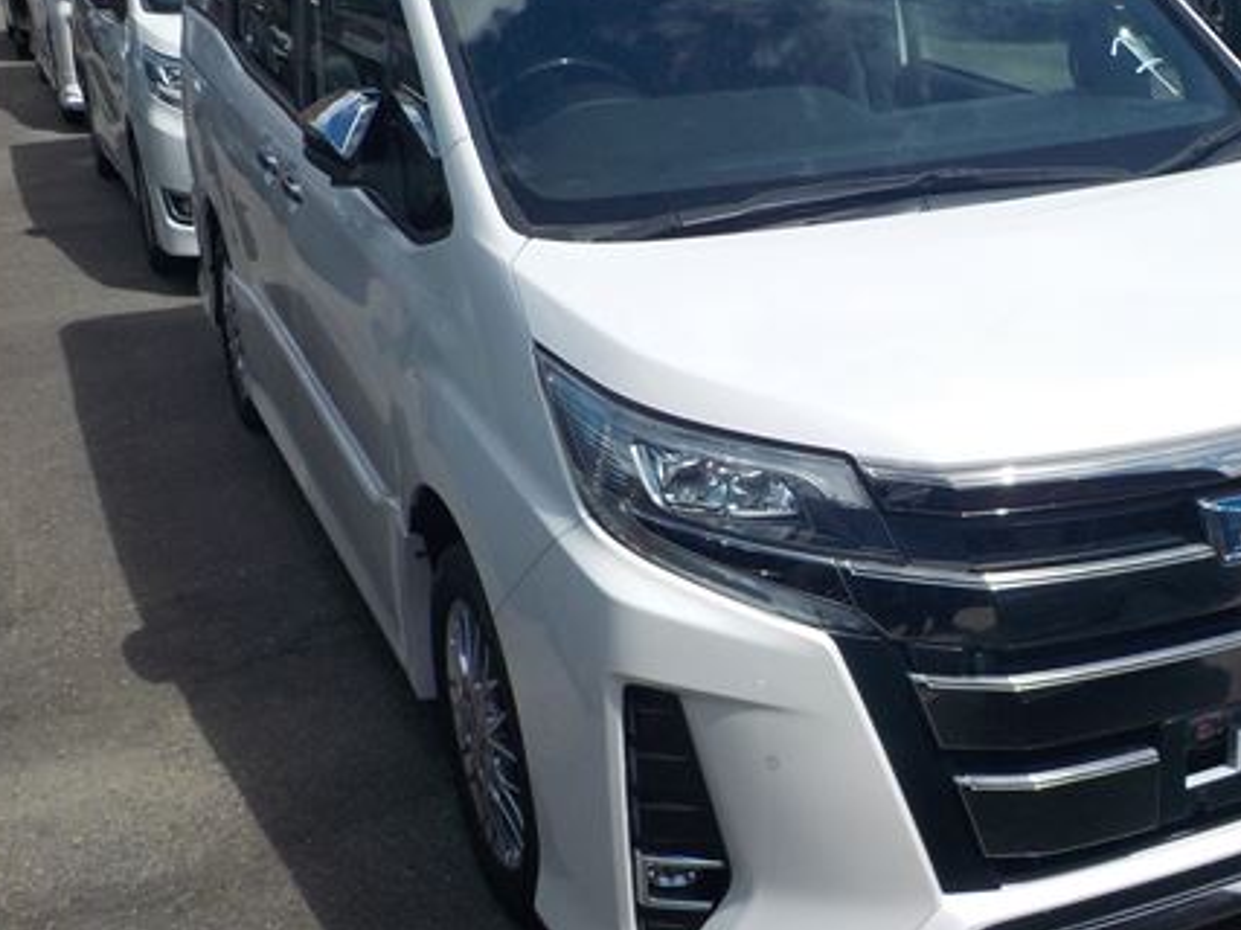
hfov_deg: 41.7
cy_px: 378
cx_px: 799
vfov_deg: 32.1
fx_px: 1613
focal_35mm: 45
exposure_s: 1/640
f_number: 6.6
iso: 125
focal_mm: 4.1
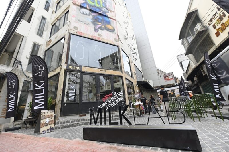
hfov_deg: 104.3
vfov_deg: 81.2
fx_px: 89
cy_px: 76
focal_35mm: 14
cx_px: 114
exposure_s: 1/250
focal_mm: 14
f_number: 4
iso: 100
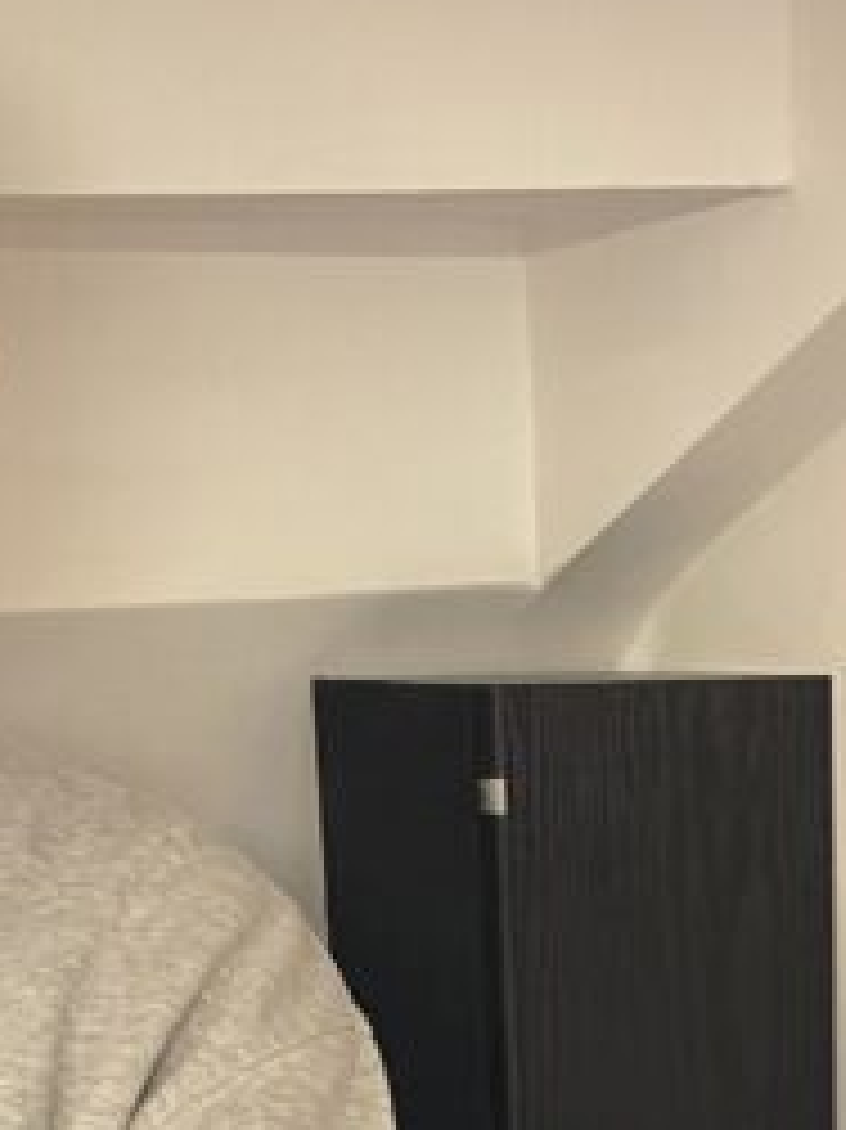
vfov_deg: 16.6
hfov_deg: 13.8
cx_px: 778
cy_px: 1760
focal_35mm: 106
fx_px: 3457
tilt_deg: -18.9
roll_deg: +2.0
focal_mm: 4.2
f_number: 1.6
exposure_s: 1/60
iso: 250
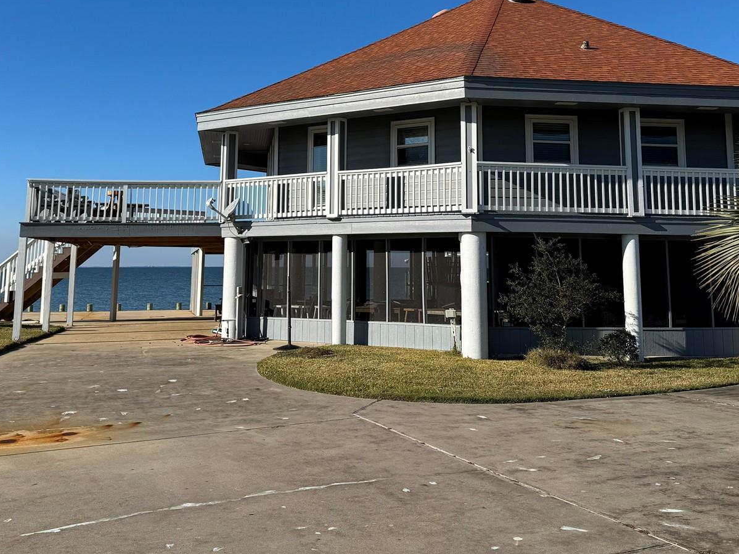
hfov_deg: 45.8
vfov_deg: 34.3
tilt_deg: +7.9
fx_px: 875
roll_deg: -0.2
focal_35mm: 41
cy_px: 130
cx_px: 365
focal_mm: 6.76
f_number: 1.78
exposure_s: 1/5814
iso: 80
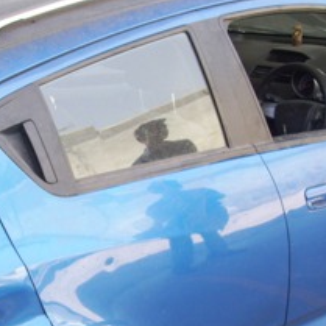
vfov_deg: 18.8
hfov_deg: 18.8
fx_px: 980
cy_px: 231
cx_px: 108
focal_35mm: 92
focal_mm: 5.7
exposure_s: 1/80
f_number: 2.9
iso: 80
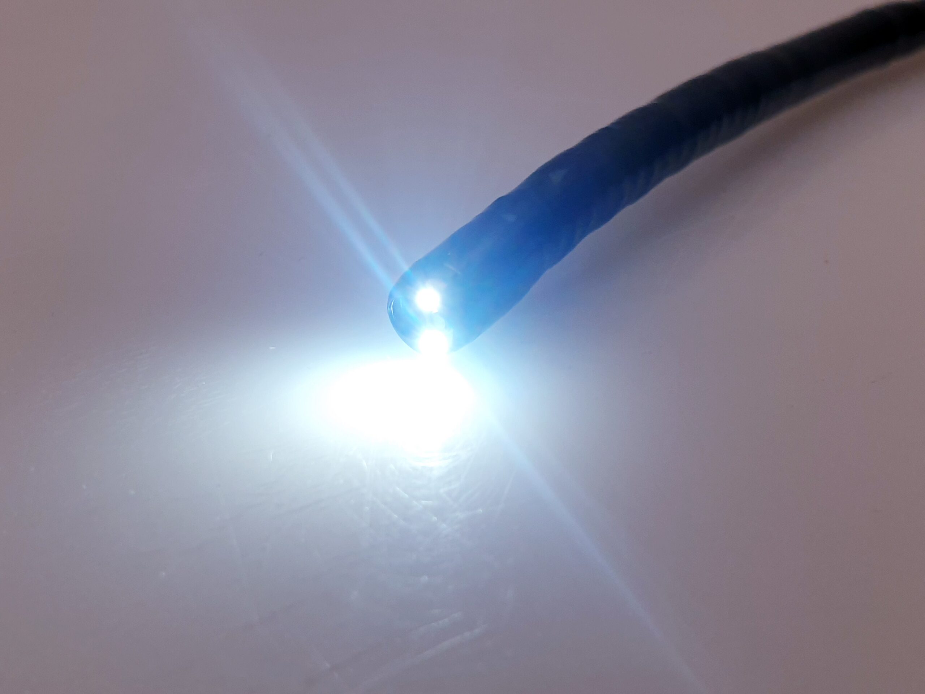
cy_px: 347
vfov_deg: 53.1
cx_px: 462
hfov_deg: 67.3
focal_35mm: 26
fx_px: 695
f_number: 2.4
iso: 50
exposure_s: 1/210
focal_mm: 4.3
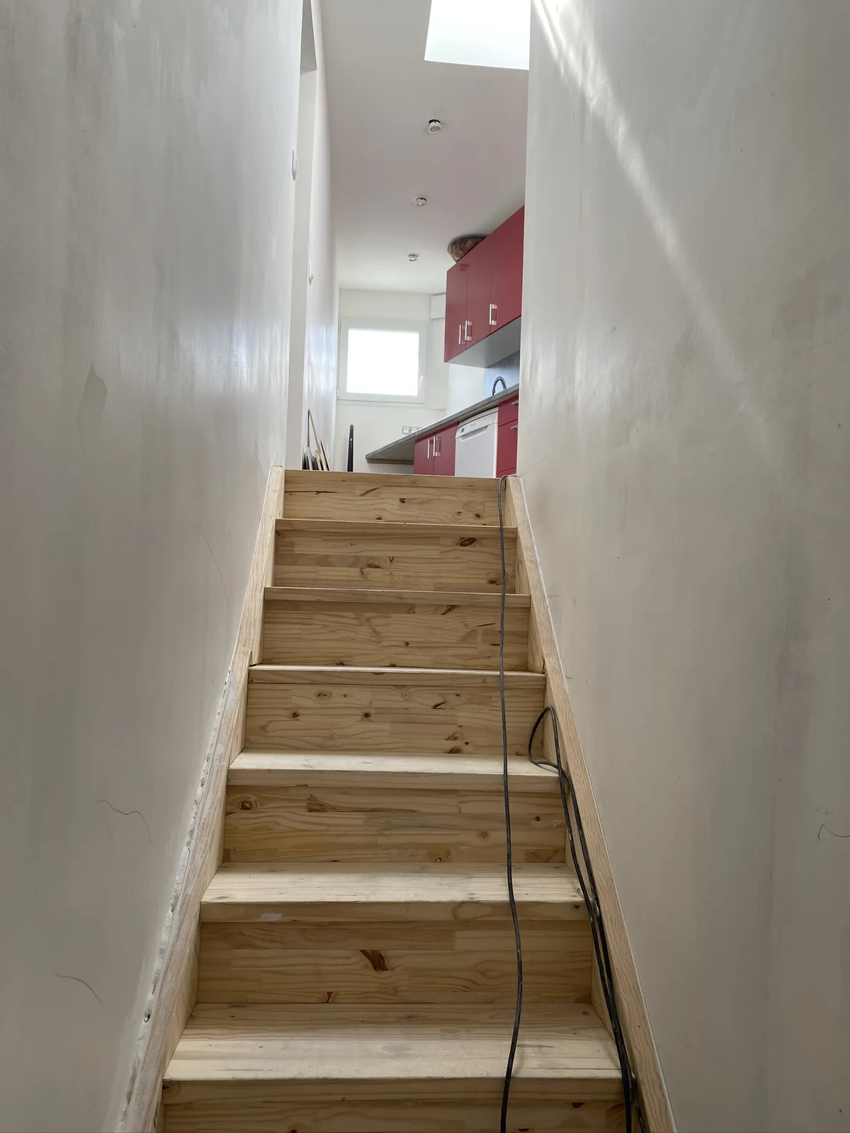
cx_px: 425
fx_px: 851
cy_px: 566
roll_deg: -2.2
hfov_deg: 53.1
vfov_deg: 67.3
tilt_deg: +3.7
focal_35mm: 26
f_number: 1.8
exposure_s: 1/122
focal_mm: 4.25
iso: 32
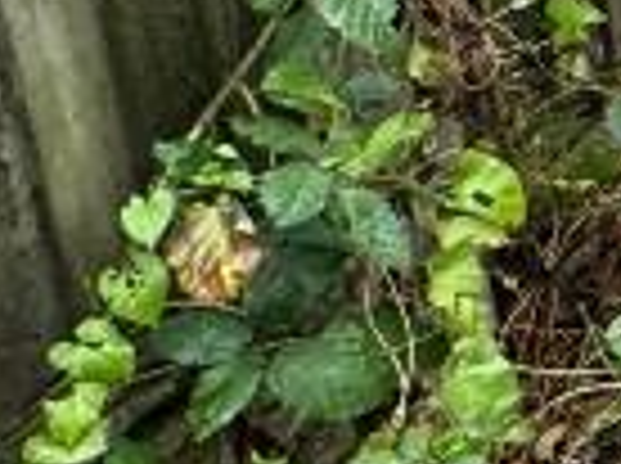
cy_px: -752
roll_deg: +1.7
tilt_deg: -10.0
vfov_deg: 11.1
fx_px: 1862
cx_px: 2052
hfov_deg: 10.2
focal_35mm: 104
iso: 64
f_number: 2.2
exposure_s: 1/99
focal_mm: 2.22
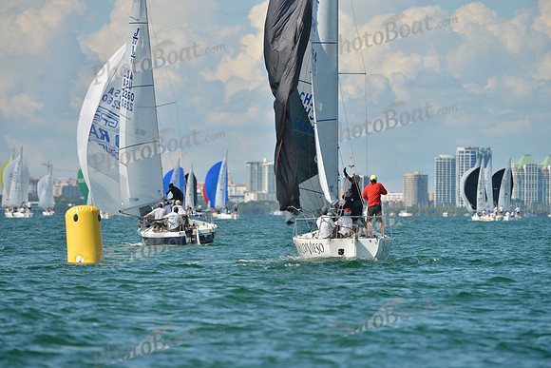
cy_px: 184
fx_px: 5205
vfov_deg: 4.0
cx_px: 276
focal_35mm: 340
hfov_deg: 6.1
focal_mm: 340
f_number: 6.3
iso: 200
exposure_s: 1/1250
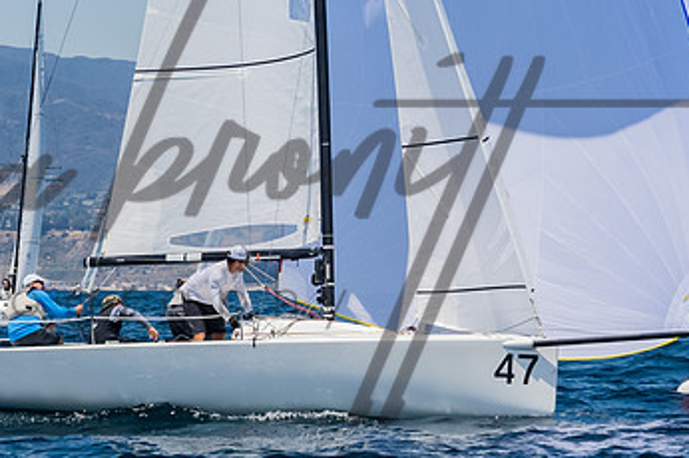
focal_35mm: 302
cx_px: 259
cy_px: 149
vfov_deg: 4.5
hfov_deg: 6.8
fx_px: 5774
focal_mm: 120
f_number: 14
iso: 640
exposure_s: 1/800
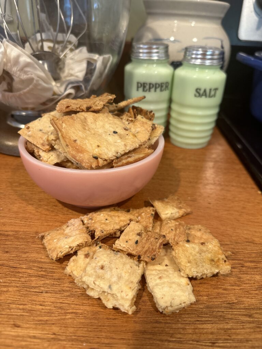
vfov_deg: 71.6
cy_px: 174
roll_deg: -3.3
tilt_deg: -31.3
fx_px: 242
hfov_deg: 56.8
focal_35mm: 24
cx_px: 131
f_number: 1.78
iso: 160
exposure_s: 1/60
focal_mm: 6.86
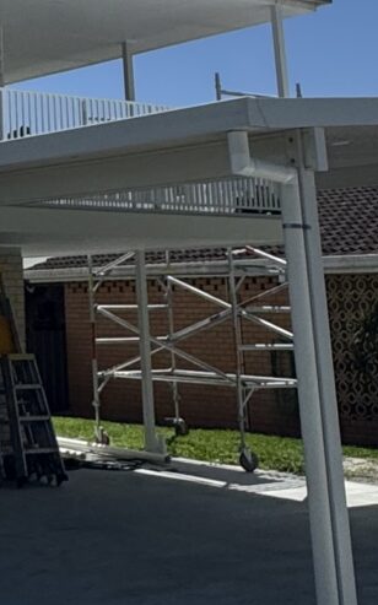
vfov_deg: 24.6
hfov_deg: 16.1
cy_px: -98
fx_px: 1270
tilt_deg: +18.7
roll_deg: -0.4
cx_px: -108
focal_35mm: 77
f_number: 2.2
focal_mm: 2.22
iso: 32
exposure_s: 1/4630
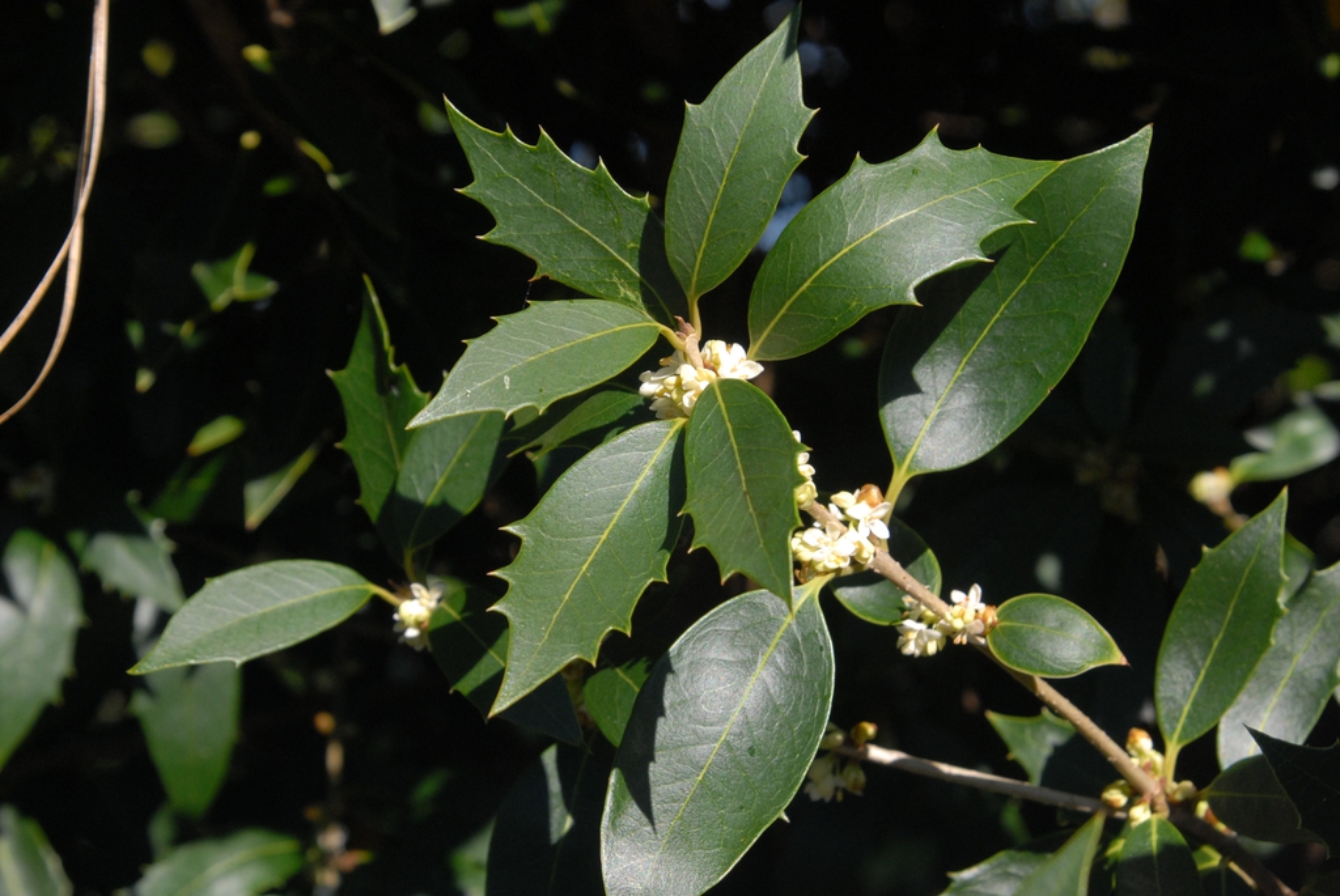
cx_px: 670
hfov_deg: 20.9
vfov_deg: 14.1
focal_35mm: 98
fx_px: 3633
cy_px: 448
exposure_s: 1/350
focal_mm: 65
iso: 400
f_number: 10
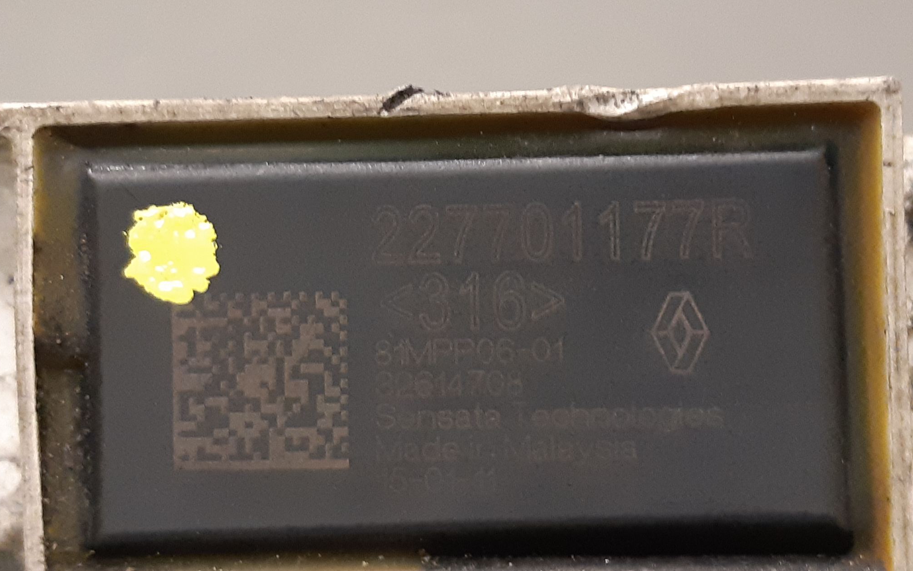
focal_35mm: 28
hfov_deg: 66.5
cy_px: 244
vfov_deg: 44.4
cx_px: 457
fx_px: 697
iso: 320
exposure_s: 1/50
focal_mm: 3.93
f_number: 1.7
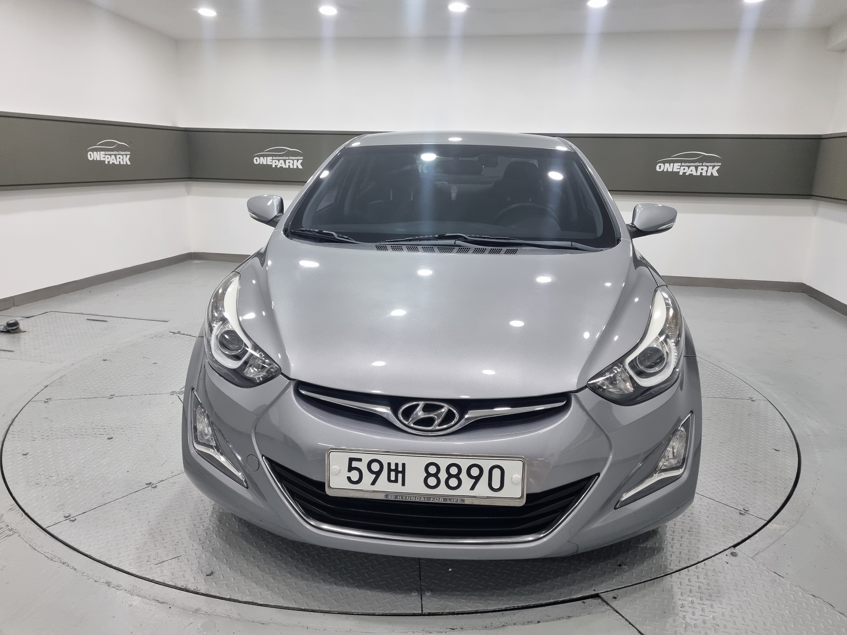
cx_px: 424
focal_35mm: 26
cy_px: 318
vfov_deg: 53.1
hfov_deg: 67.3
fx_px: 636
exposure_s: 1/120
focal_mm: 5.4
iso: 320
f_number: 1.8
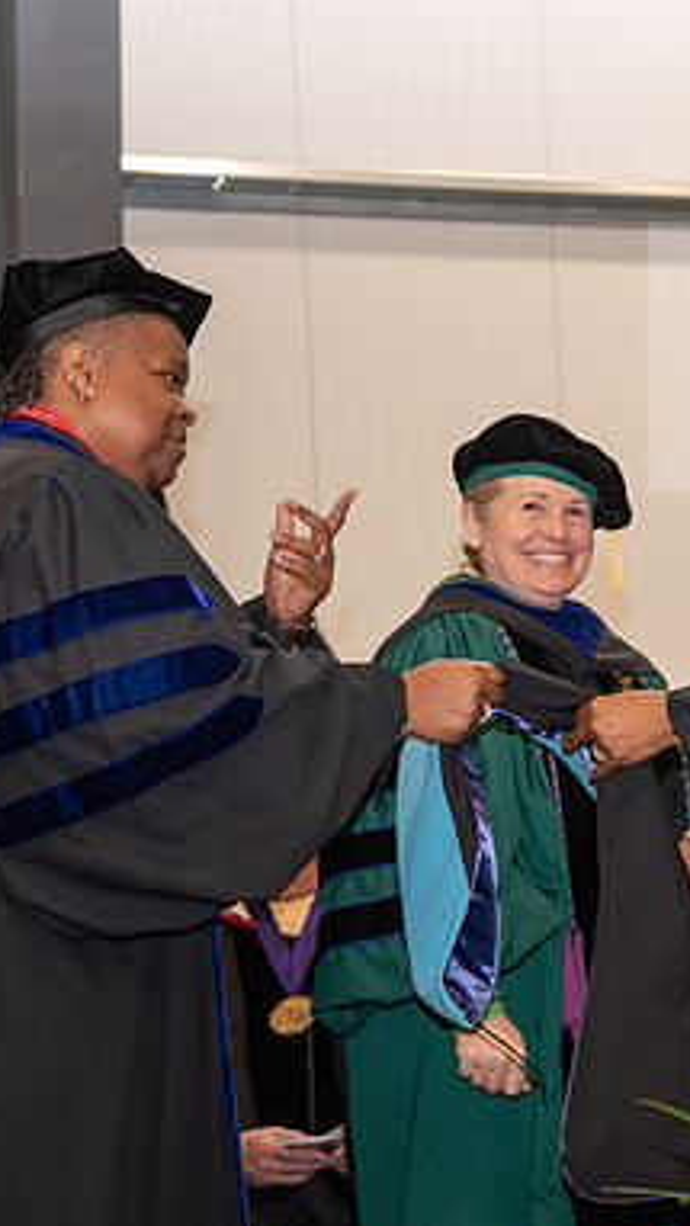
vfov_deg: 20.4
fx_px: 3414
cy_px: 611
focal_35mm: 105
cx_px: 552
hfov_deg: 11.5
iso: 2000
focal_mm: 66
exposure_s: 1/125
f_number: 5
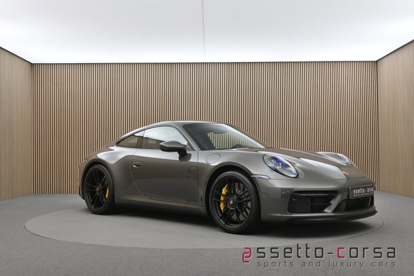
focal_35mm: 41
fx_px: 475
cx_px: 207
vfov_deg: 32.5
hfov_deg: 47.1
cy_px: 138
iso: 450
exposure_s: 1/40
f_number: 4.5
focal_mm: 27.5
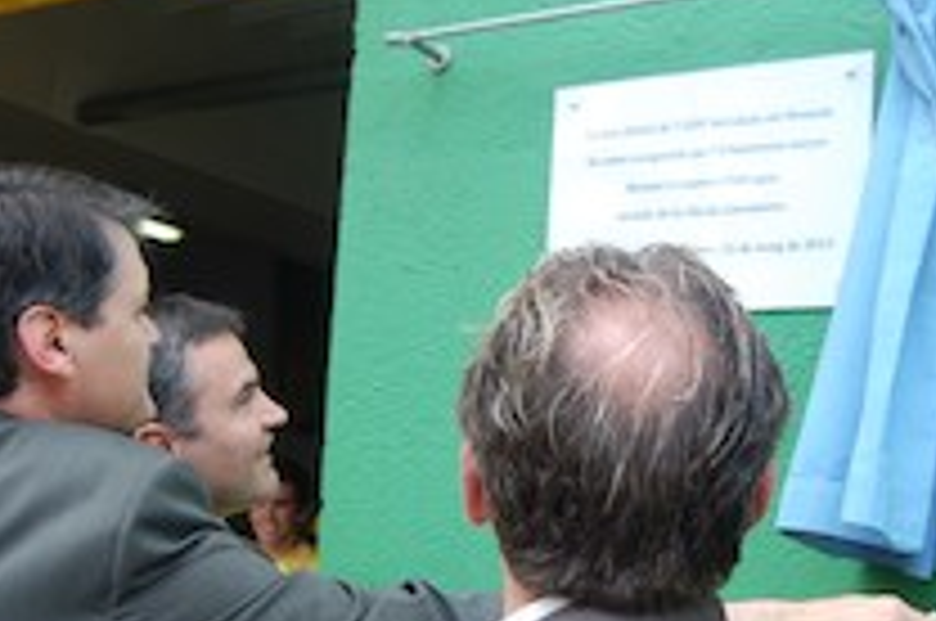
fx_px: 1350
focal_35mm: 52
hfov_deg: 38.2
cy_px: 394
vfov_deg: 25.8
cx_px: 518
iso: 200
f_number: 5.6
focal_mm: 18
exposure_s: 1/125
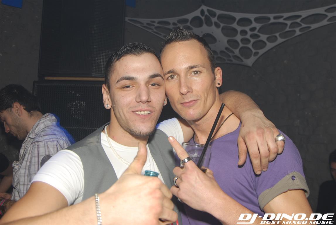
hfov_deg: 53.1
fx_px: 336
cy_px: 112
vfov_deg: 37.0
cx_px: 168
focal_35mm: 36
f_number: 5.6
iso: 200
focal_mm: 24
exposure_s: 1/4
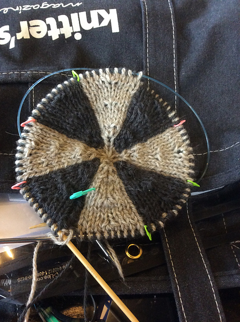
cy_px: 161
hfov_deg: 44.1
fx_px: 297
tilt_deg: -54.8
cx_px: 120
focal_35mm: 32
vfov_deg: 56.9
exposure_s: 1/24
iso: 250
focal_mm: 3.3
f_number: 2.4
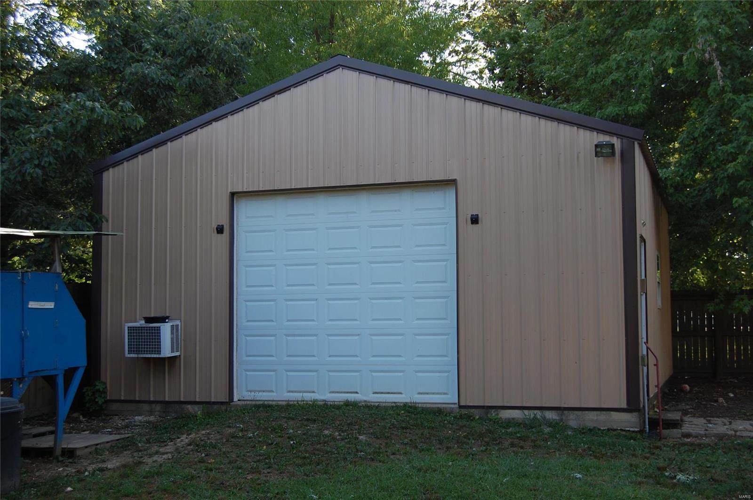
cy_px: 250
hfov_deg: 41.2
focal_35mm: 48
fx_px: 1003
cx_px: 376
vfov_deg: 28.0
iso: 200
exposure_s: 1/160
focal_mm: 32
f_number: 6.3
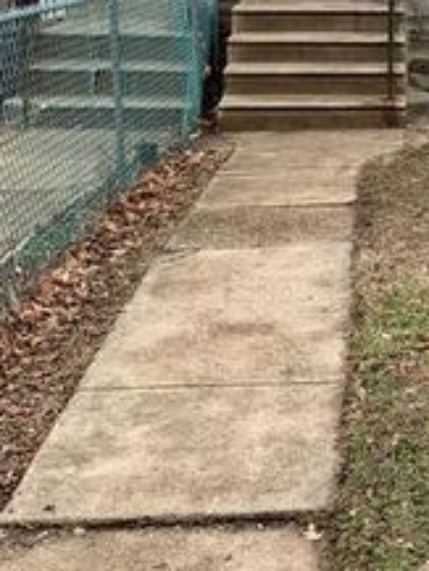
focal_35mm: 80
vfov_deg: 23.8
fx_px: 1321
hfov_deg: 17.9
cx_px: 447
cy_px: 64
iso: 25
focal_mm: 4.25
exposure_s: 1/656
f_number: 1.8
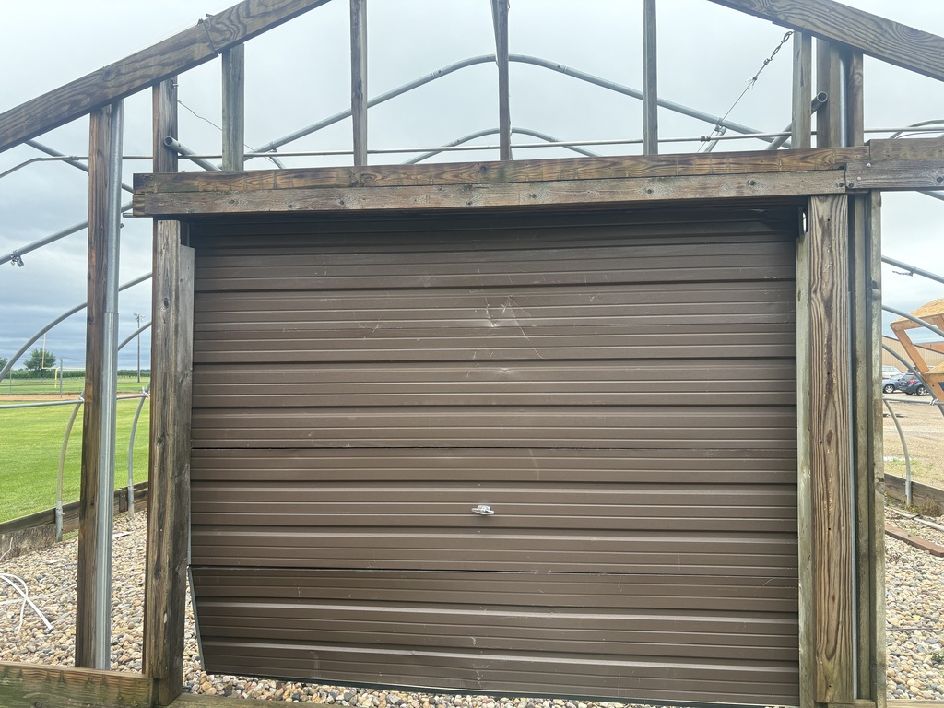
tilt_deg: +1.7
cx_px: 472
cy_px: 354
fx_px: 709
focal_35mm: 26
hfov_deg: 67.3
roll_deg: +0.5
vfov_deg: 53.1
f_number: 1.6
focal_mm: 5.96
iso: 50
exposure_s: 1/801
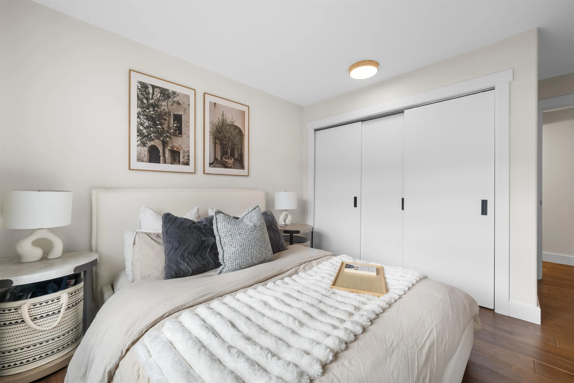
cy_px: 192
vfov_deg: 83.3
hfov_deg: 106.3
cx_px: 287
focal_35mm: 14
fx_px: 215
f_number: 9
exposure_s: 1/4
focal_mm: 9
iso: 250
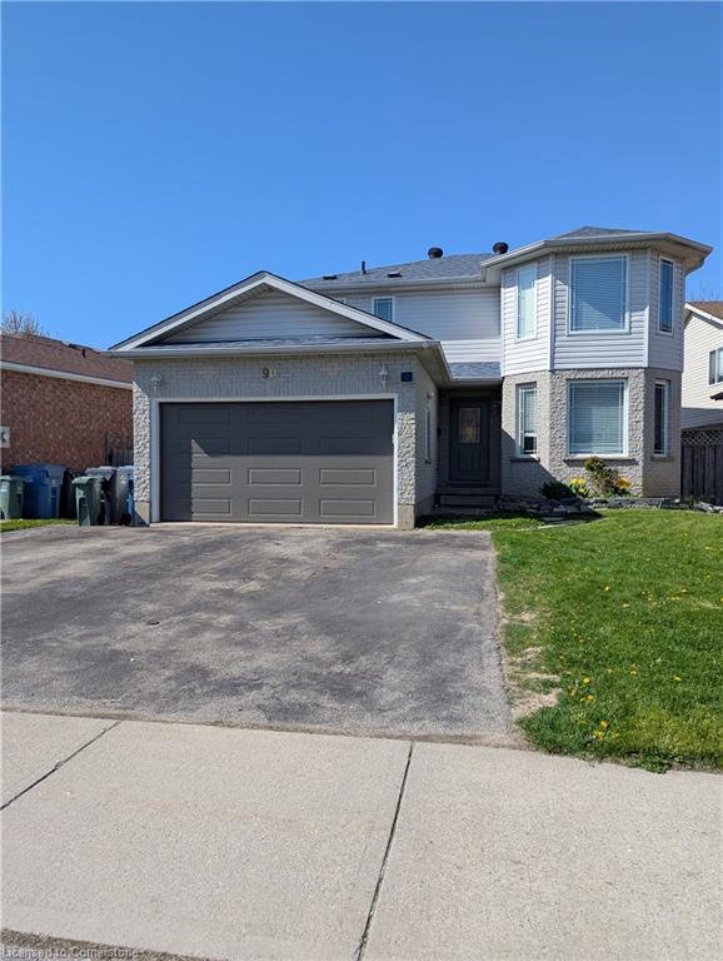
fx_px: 667
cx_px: 362
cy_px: 480
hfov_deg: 56.9
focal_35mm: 24
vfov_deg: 71.5
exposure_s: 1/2217
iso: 45
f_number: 1.85
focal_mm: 6.81
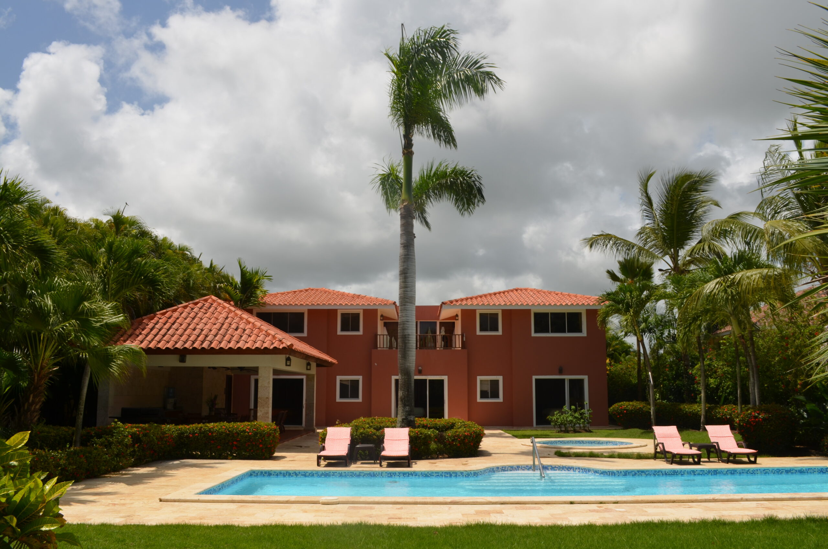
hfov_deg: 62.0
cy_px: 274
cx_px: 414
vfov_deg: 43.4
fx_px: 689
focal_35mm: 30
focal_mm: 20
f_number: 13
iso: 100
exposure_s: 1/200
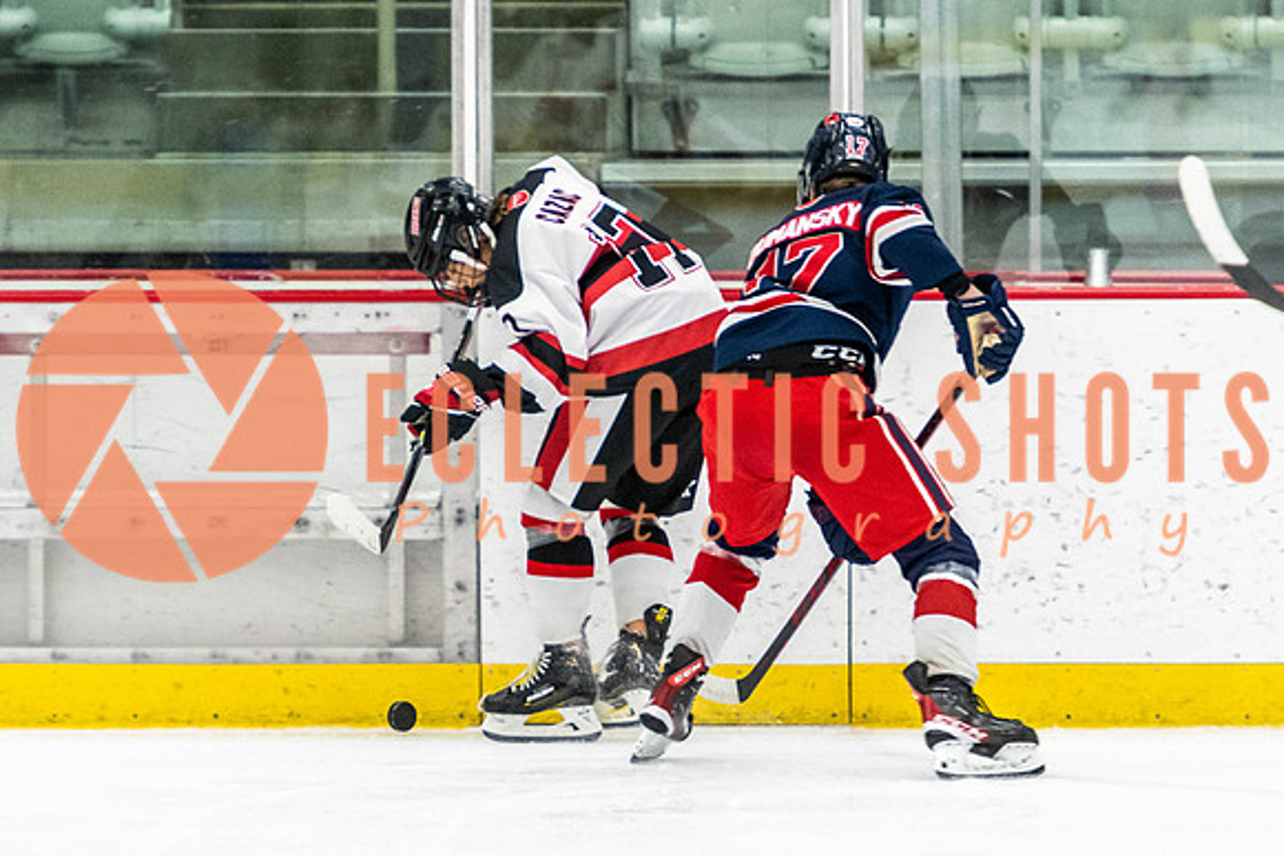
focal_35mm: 346
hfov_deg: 6.0
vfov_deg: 4.0
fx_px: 12333
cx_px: 642
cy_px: 525
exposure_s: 1/640
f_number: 2.8
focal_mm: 165
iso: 2800
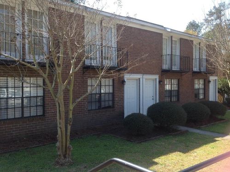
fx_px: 232
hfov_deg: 52.7
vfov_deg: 40.6
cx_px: 115
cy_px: 86
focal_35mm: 35
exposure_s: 1/480
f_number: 2.4
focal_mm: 4.28
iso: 50
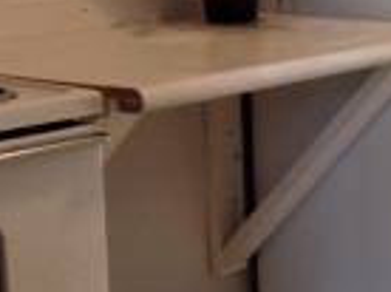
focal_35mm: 107
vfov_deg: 13.7
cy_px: 77
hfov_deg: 16.5
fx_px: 1207
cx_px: 609
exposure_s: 1/30
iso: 120
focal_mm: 4.1
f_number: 2.8
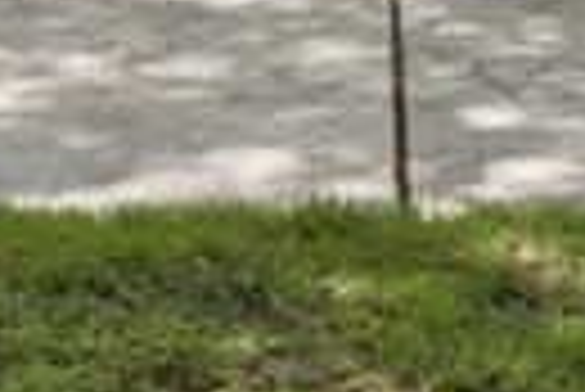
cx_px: 382
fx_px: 3839
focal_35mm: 236
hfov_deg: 8.7
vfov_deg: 5.4
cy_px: -912
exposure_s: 1/125
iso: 80
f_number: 9
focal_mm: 30
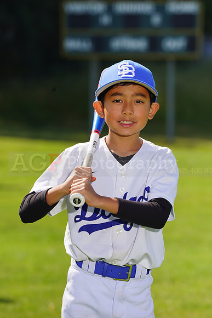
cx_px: 106
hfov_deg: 5.5
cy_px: 159
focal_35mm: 250
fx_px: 2207
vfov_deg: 8.2
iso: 100
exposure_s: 1/250
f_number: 8
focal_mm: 250
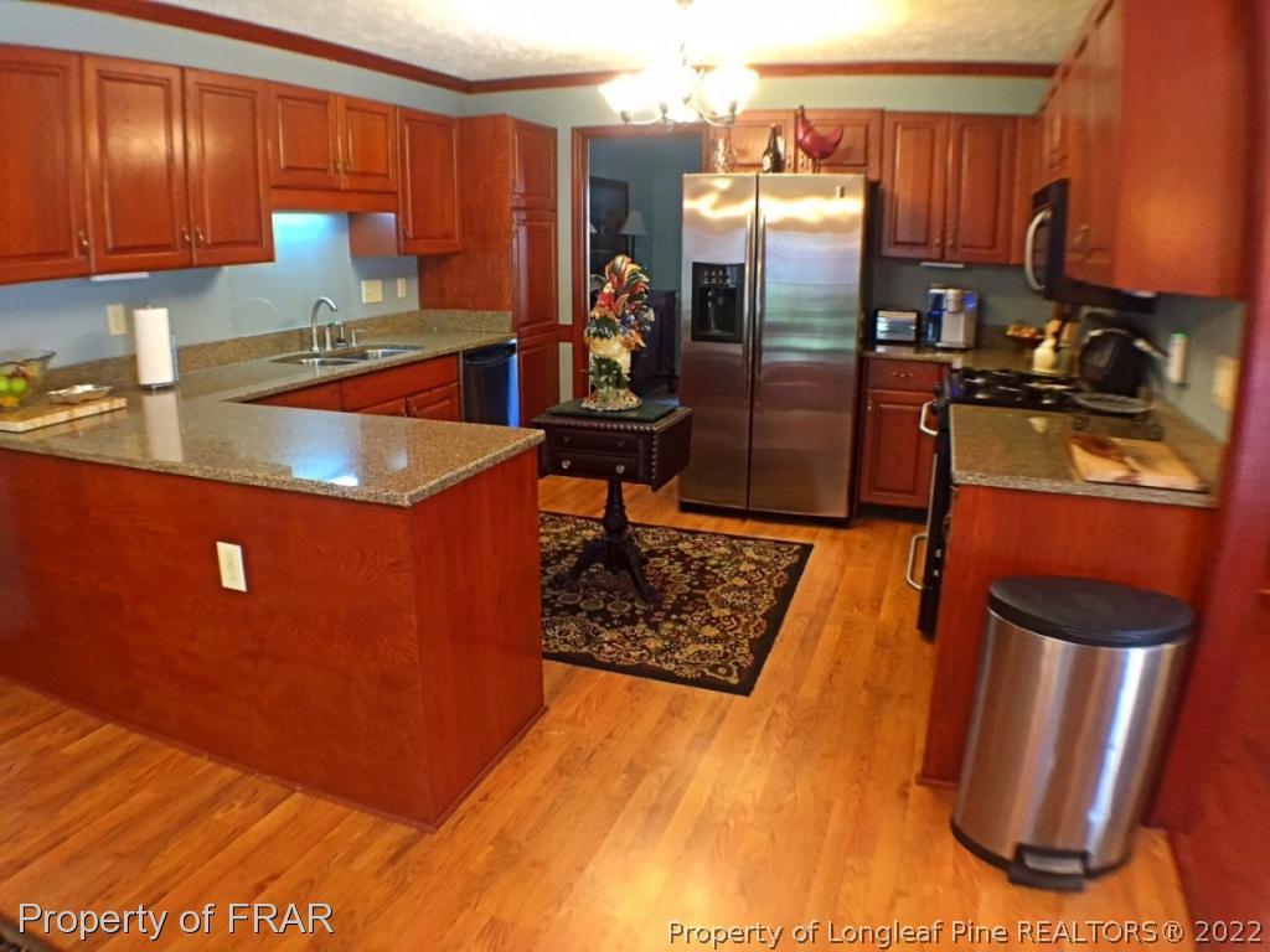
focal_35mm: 29
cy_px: 476
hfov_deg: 61.7
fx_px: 1064
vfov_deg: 48.2
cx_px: 635
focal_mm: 4.15
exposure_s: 1/30
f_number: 2.2
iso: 200
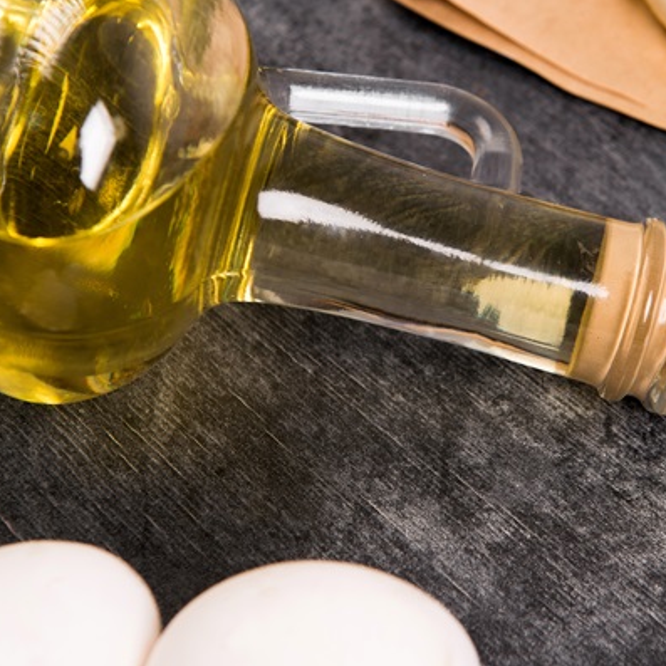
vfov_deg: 19.3
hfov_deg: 19.3
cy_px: 332
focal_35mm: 90
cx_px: 304
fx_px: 1959
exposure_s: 1/160
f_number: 7.1
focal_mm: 70
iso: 200
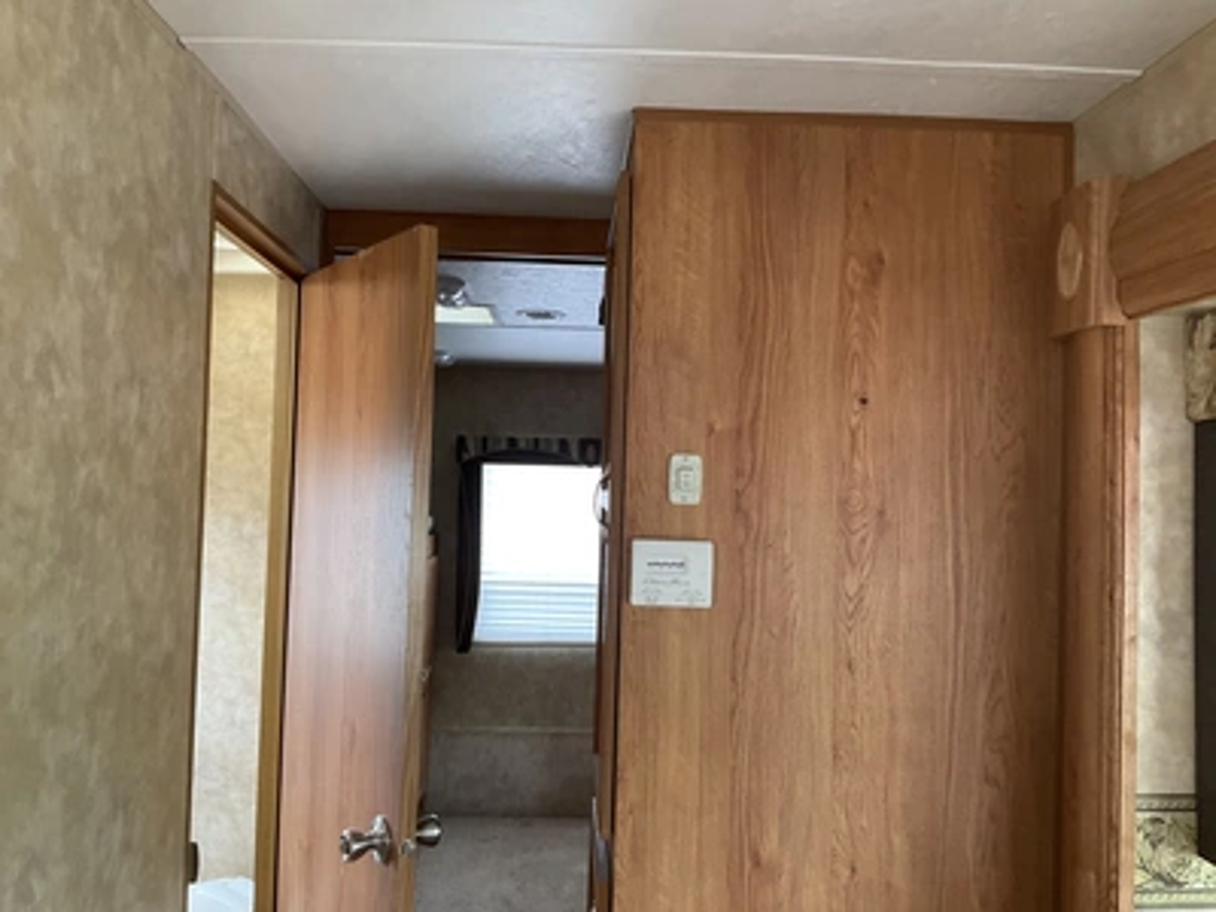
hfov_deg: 61.7
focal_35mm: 29
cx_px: 608
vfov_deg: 48.2
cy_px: 456
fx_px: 1019
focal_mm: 3
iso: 100
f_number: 1.8
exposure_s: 1/60
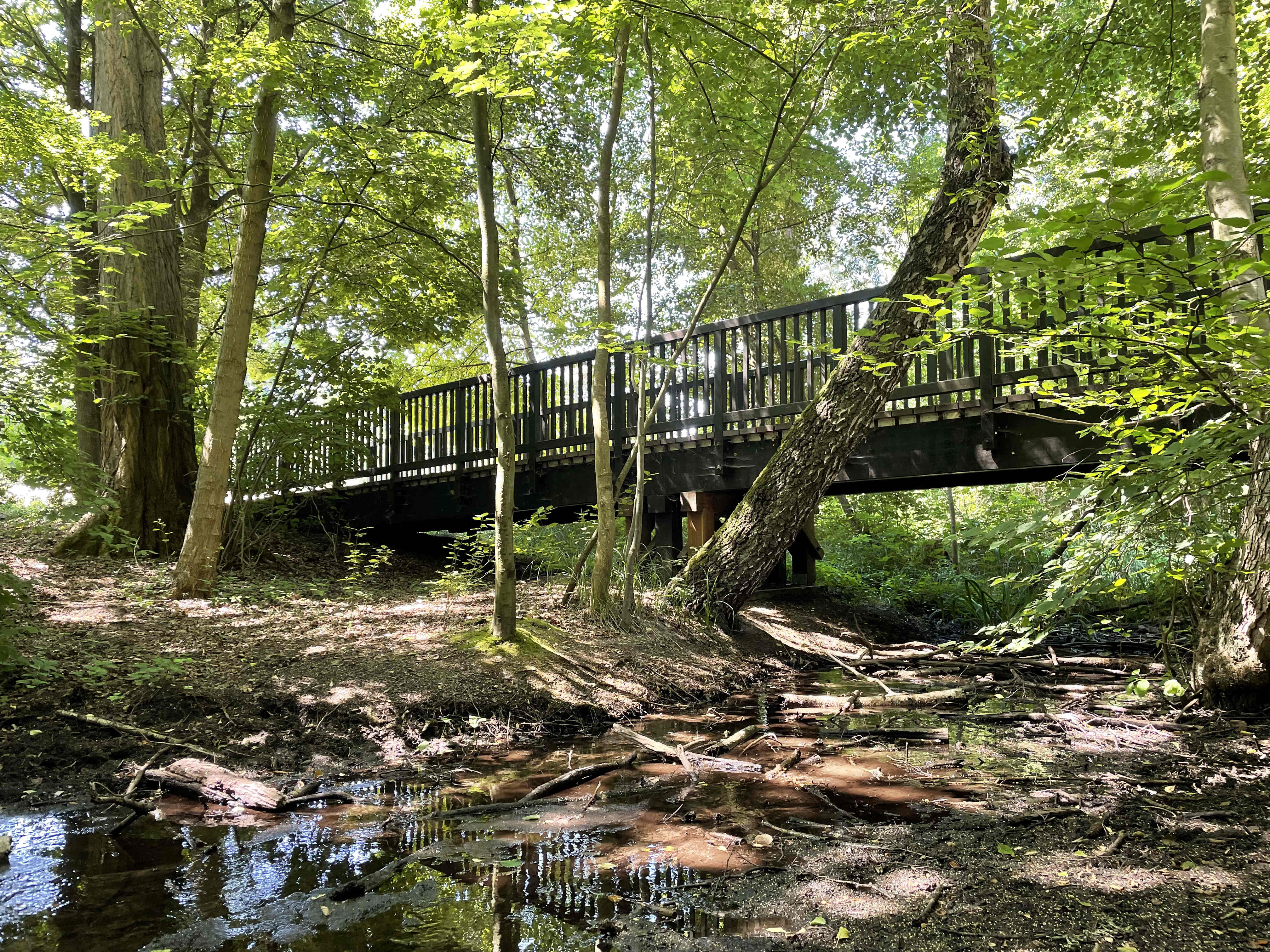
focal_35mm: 26
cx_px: 635
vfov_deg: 53.1
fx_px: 954
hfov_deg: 67.3
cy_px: 476
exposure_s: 1/121
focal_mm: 4.2
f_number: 1.6
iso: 125
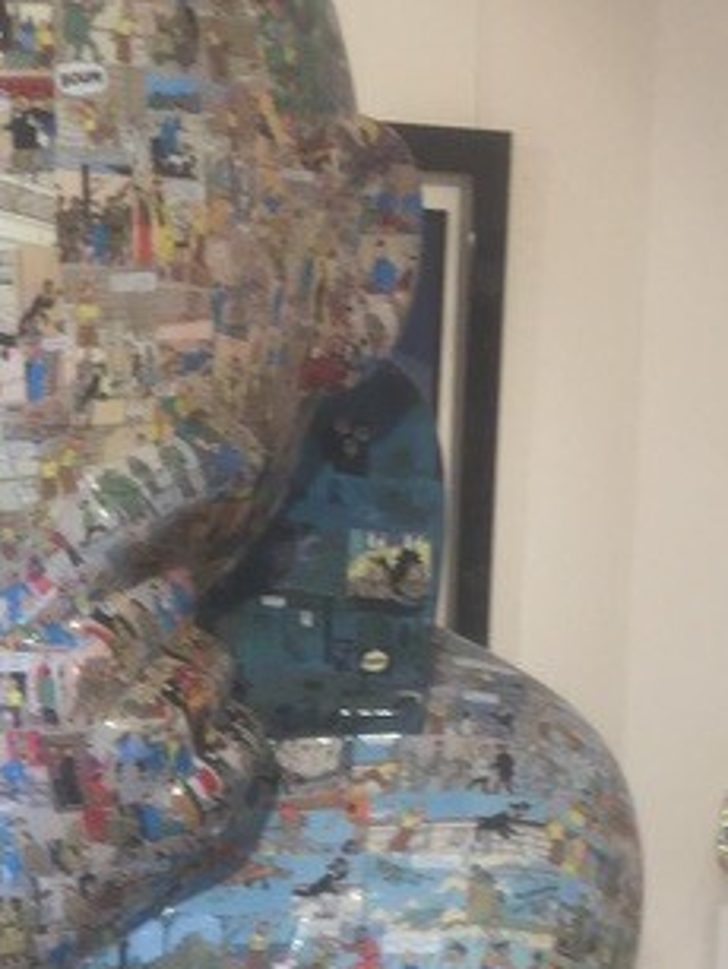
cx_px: 51
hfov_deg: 15.1
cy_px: 1238
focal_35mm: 97
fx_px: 2716
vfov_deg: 18.8
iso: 40
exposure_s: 1/50
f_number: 2.2
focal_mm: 4.15
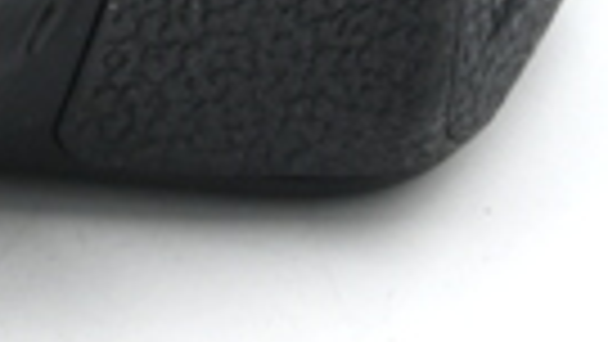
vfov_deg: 2.1
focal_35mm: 582
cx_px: -500
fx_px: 9385
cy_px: -799
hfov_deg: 3.7
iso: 200
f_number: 10
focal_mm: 50
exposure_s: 1/80
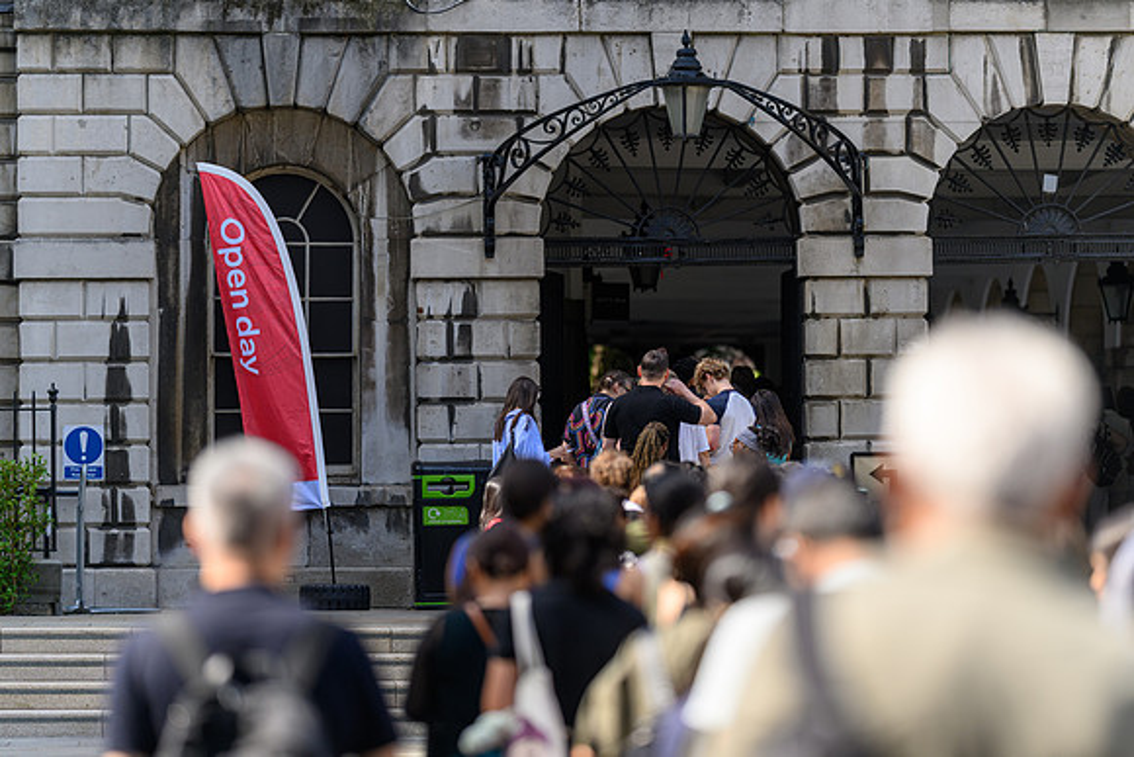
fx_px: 4365
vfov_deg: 9.9
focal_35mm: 139
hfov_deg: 14.8
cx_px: 567
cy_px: 378
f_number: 1.8
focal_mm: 135
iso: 160
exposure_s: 1/2500
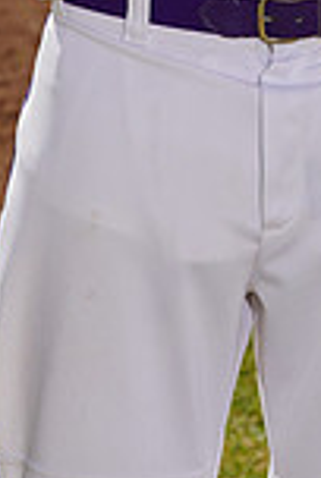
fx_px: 9386
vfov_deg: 2.9
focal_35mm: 705
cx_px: 297
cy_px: -403
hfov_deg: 2.0
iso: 100
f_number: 11
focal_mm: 185
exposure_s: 1/250
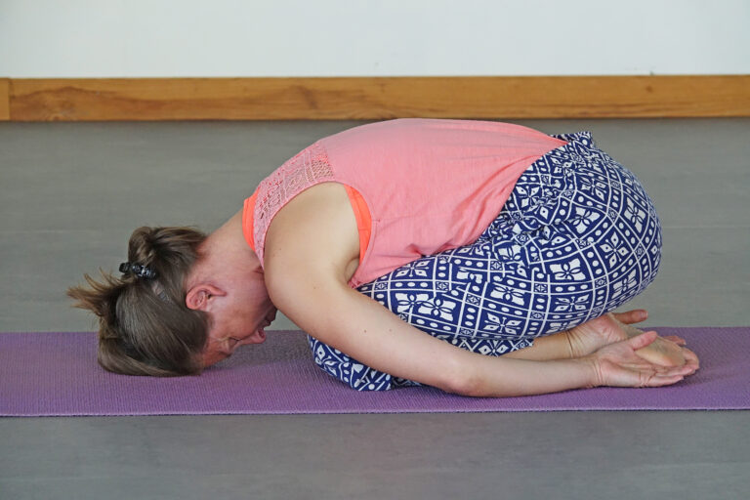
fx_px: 3208
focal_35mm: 154
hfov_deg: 13.3
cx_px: 375
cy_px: 250
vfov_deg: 8.9
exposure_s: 1/80
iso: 800
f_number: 4
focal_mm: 56.39
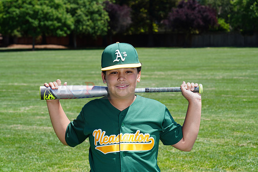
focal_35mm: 112
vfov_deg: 12.2
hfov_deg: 18.3
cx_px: 129
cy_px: 86
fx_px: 803
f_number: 10
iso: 200
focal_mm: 112
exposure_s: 1/200
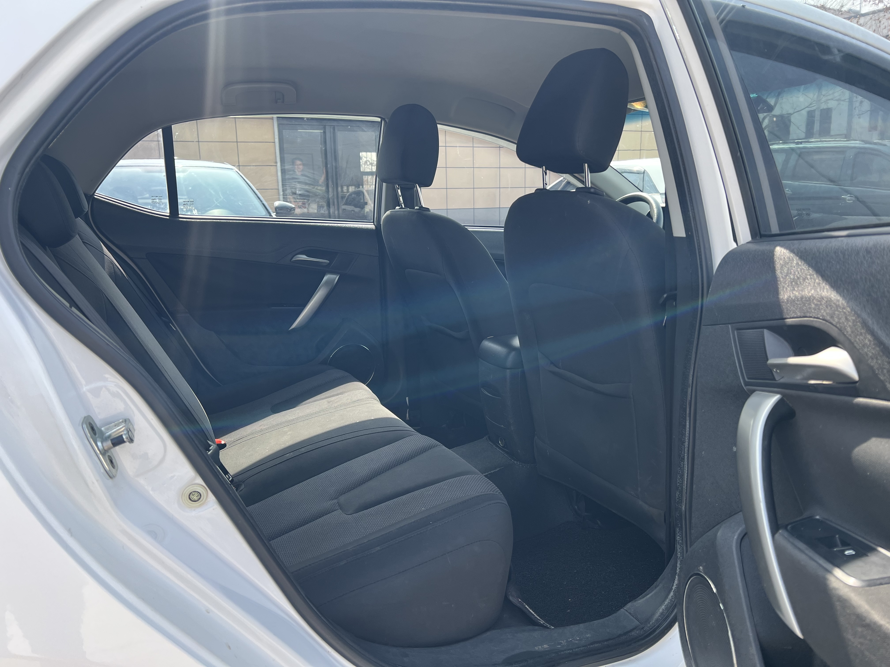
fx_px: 668
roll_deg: +1.1
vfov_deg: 53.1
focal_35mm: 26
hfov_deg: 67.3
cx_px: 445
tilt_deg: -11.0
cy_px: 334
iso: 50
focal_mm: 5.7
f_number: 1.5
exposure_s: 1/700
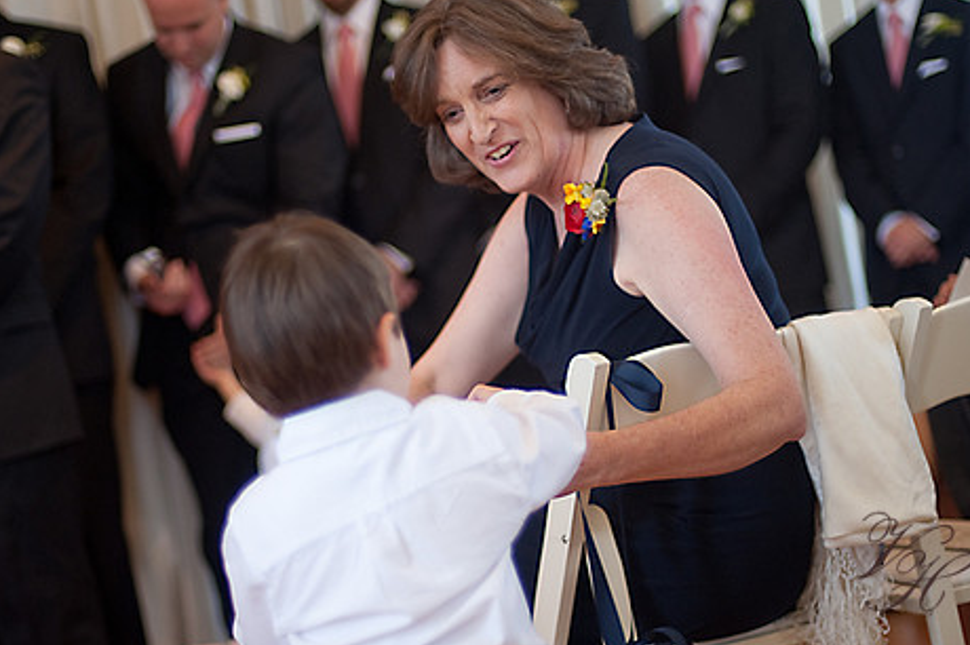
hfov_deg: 31.8
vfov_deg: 21.5
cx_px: 388
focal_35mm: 63
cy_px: 247
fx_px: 1696
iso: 200
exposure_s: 1/320
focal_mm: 50
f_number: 1.4
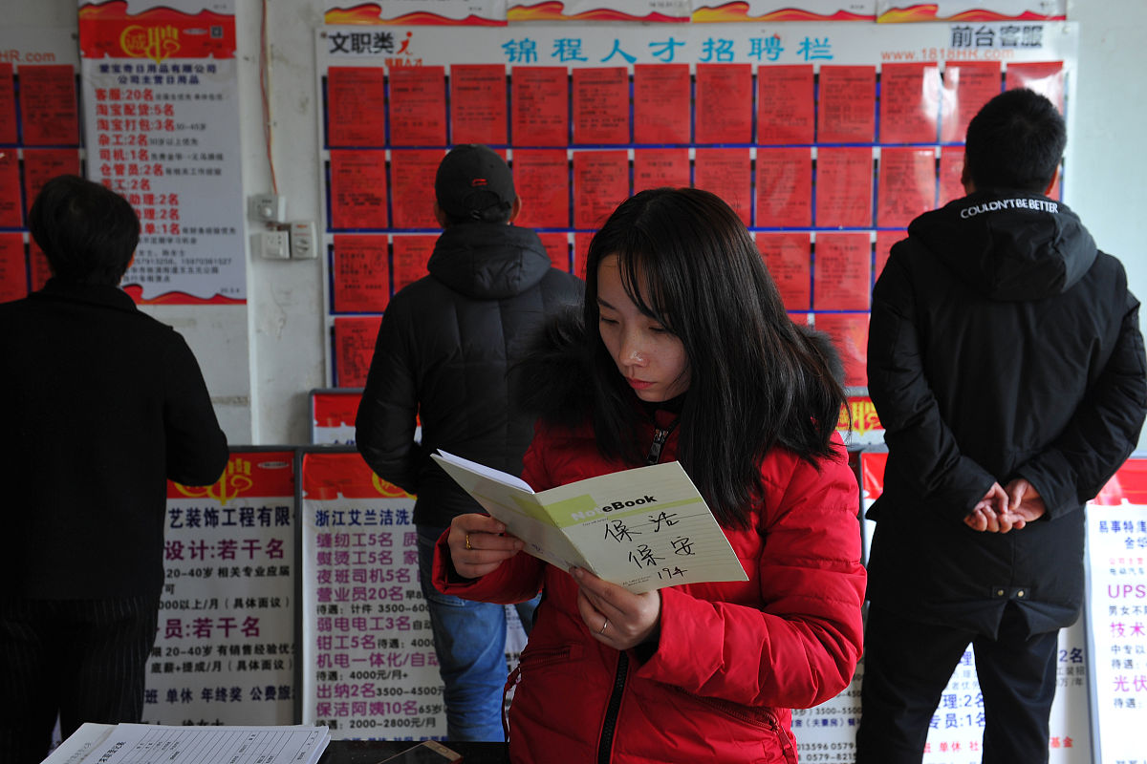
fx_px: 1211
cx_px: 574
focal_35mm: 38
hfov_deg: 50.7
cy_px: 382
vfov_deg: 35.1
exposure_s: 1/30
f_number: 5.6
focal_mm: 38
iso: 500
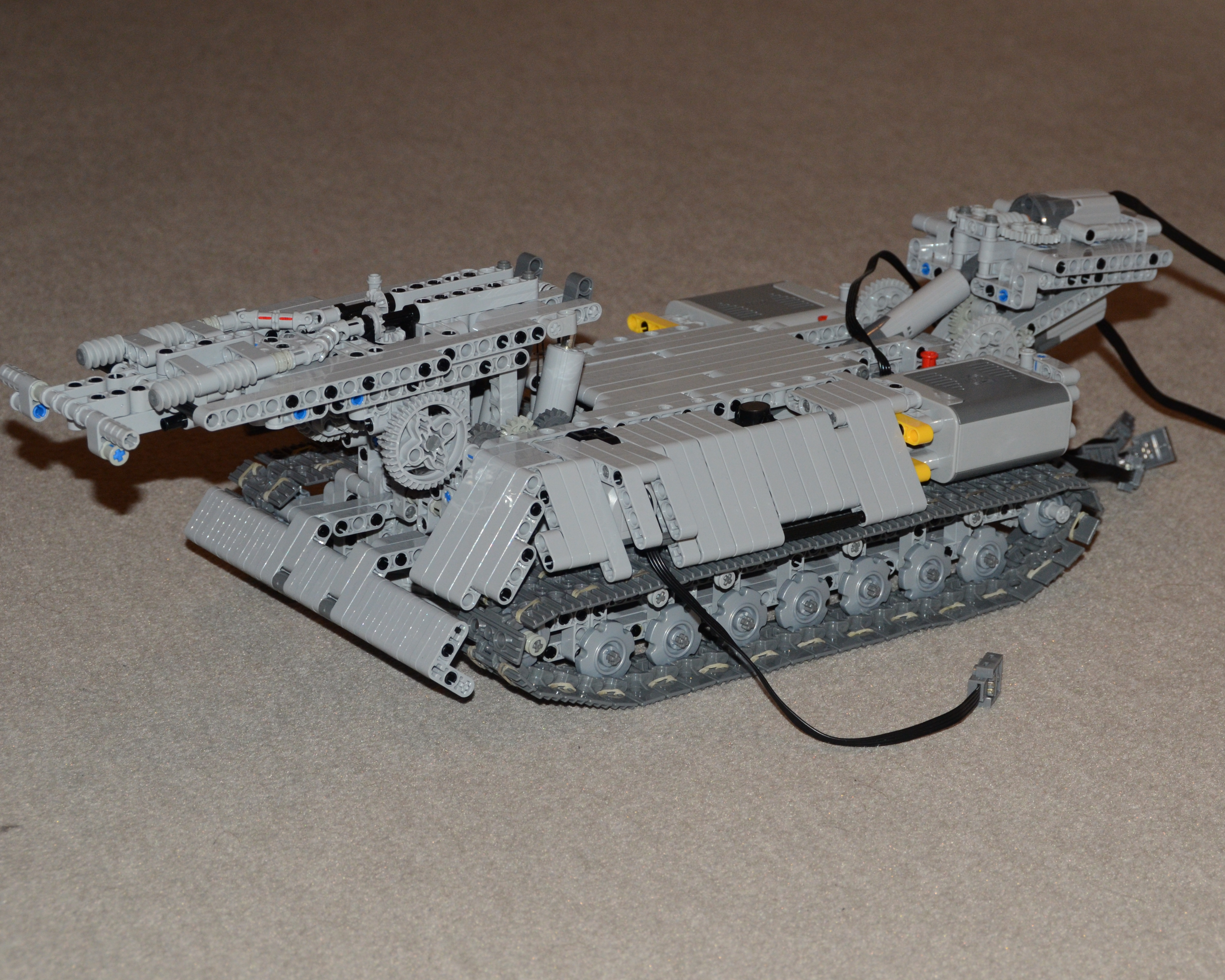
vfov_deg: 16.3
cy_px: 495
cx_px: 713
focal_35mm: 95
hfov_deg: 20.2
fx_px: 3429
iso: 800
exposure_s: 1/60
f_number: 8
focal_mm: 55
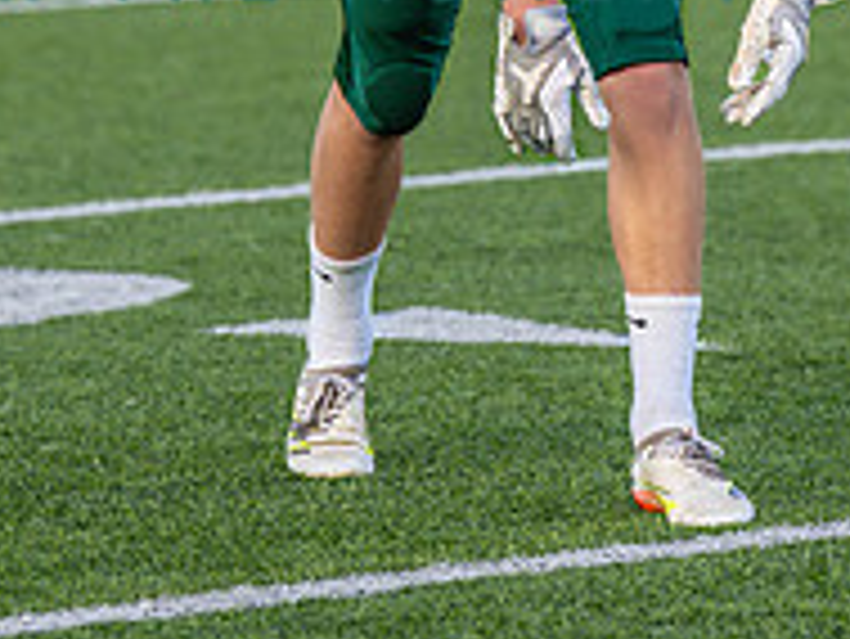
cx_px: 607
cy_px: -290
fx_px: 11499
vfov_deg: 3.2
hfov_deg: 4.2
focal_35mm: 468
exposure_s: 1/1600
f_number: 2.8
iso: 640
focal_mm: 124
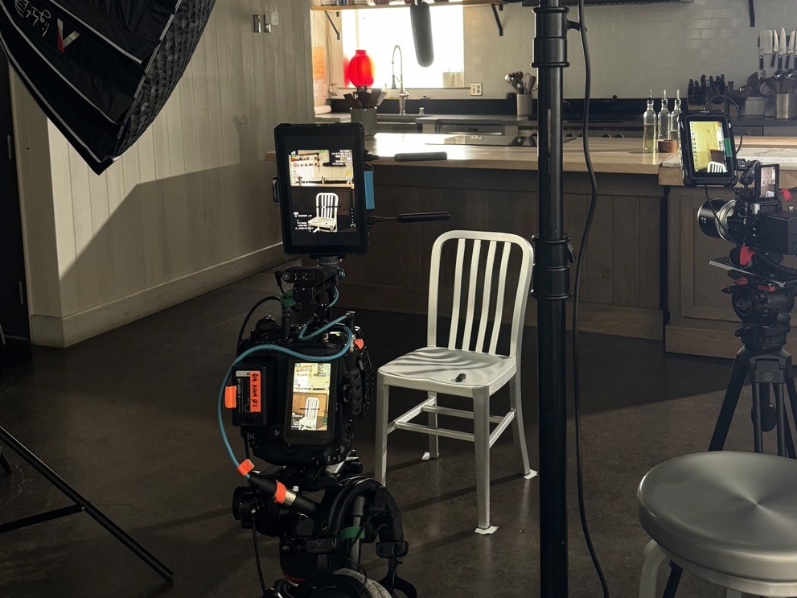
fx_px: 714
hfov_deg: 58.2
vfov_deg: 45.3
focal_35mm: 31
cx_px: 444
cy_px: 259
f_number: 1.78
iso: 200
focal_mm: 6.76
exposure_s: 1/76
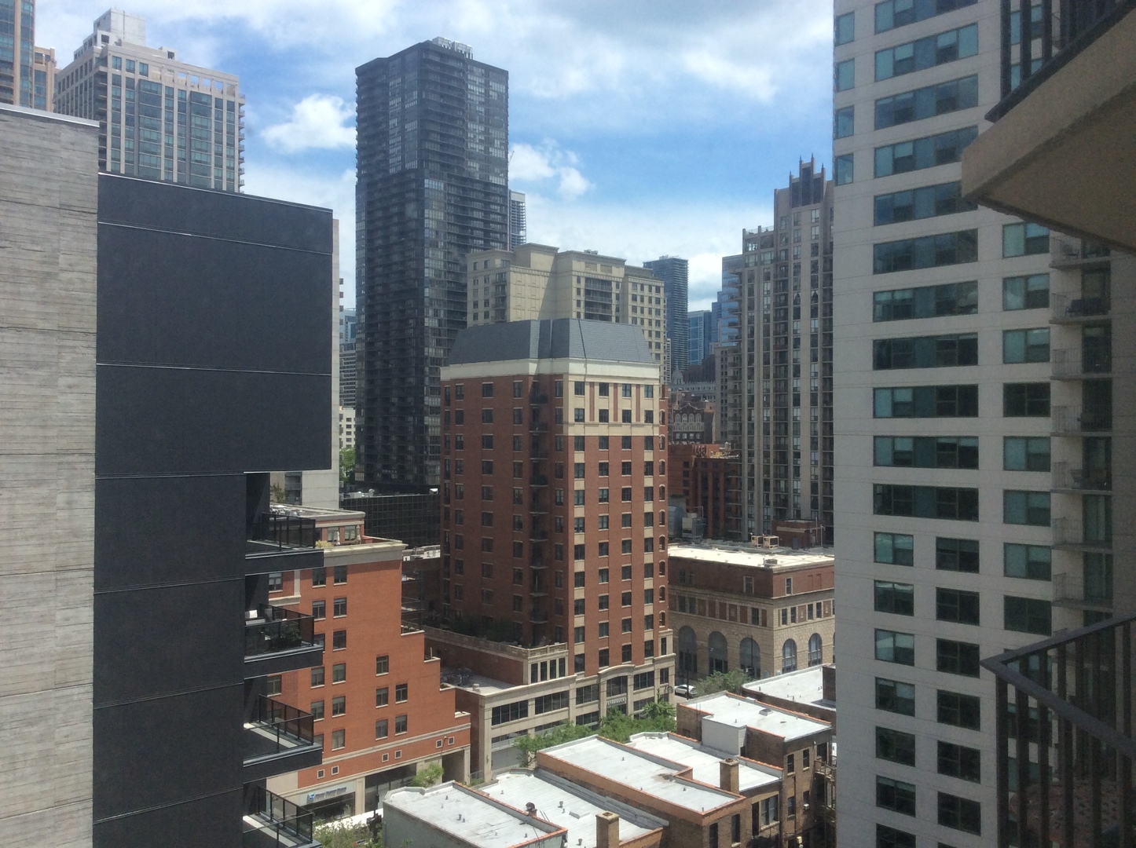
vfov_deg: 44.1
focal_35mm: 32
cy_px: 424
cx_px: 568
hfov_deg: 56.9
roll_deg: -0.6
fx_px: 1049
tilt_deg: +0.8
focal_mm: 3.3
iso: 32
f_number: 2.4
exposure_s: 1/1244
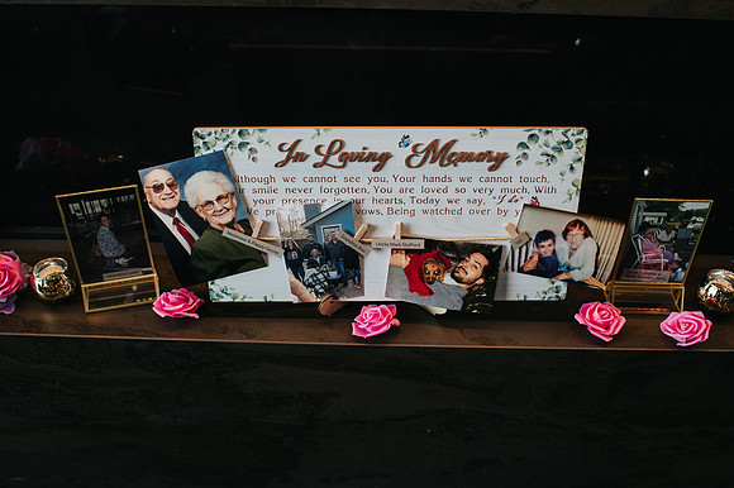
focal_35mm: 35
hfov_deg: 54.2
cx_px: 367
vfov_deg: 37.6
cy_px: 244
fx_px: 718
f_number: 3.5
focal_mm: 35
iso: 800
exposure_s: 1/200
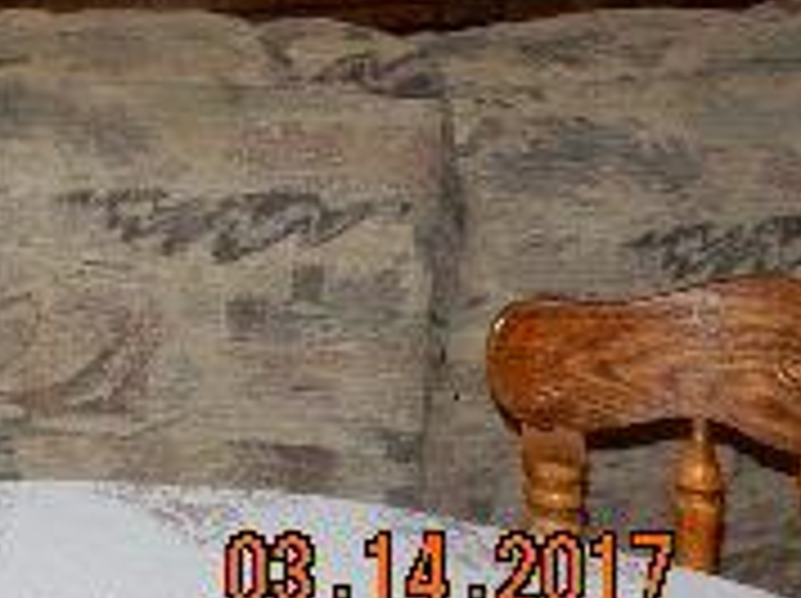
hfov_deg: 17.9
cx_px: -594
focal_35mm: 90
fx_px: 2080
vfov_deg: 15.2
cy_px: -283
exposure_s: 1/30
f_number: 3.7
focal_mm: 4.5
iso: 250
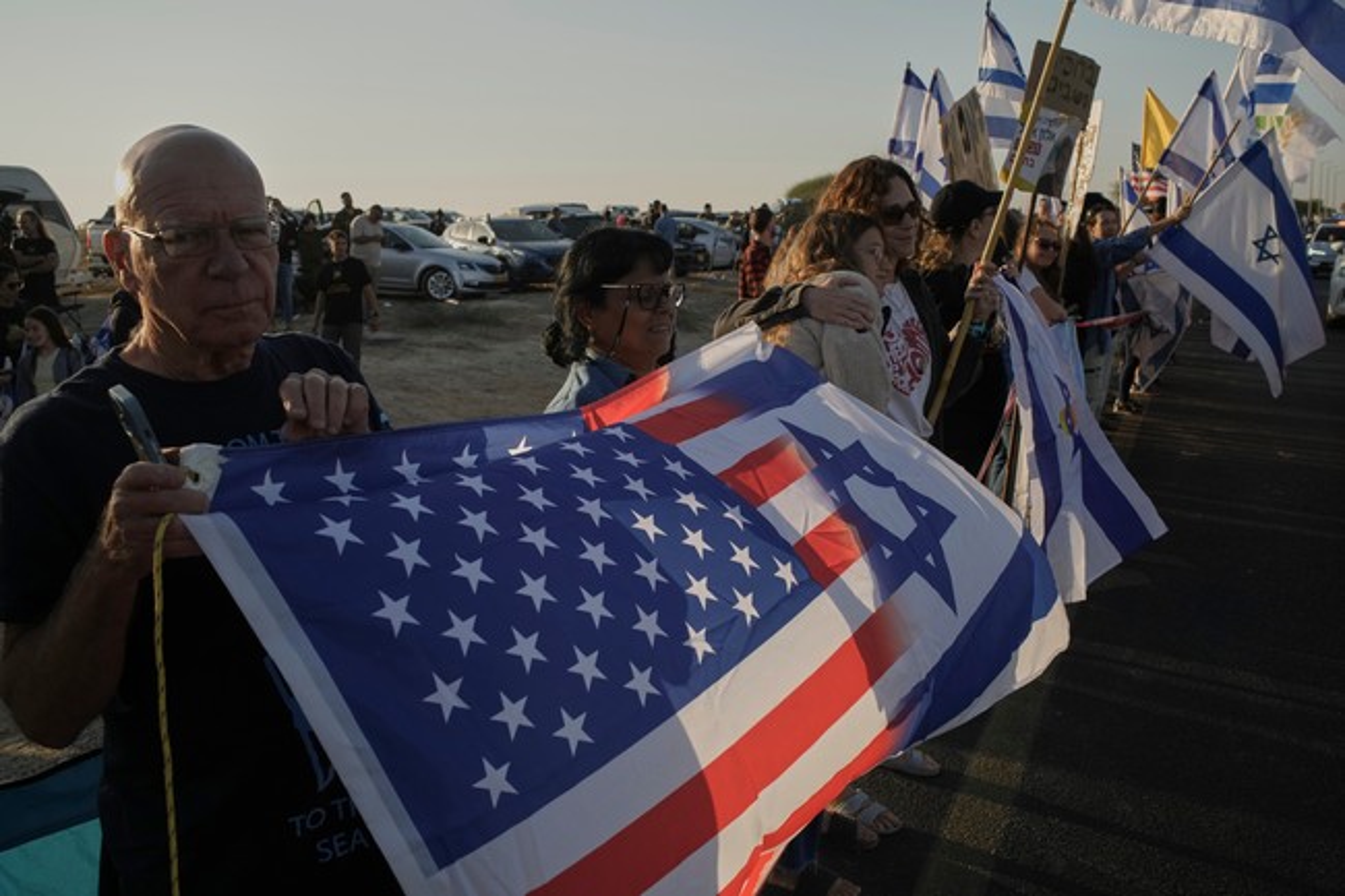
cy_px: 448
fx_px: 1307
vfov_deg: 37.8
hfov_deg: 54.4
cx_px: 672
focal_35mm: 35
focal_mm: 35
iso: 500
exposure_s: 1/800
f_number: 8
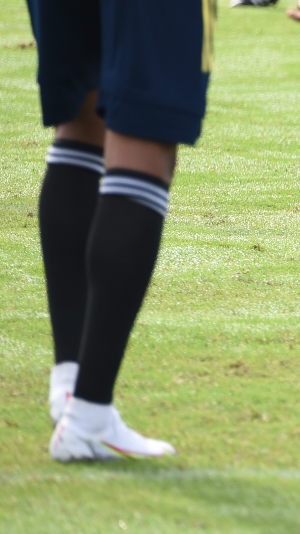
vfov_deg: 4.0
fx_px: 7565
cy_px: 14
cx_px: 911
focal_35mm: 535
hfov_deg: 2.2
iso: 160
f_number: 2.8
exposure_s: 1/1000
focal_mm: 135
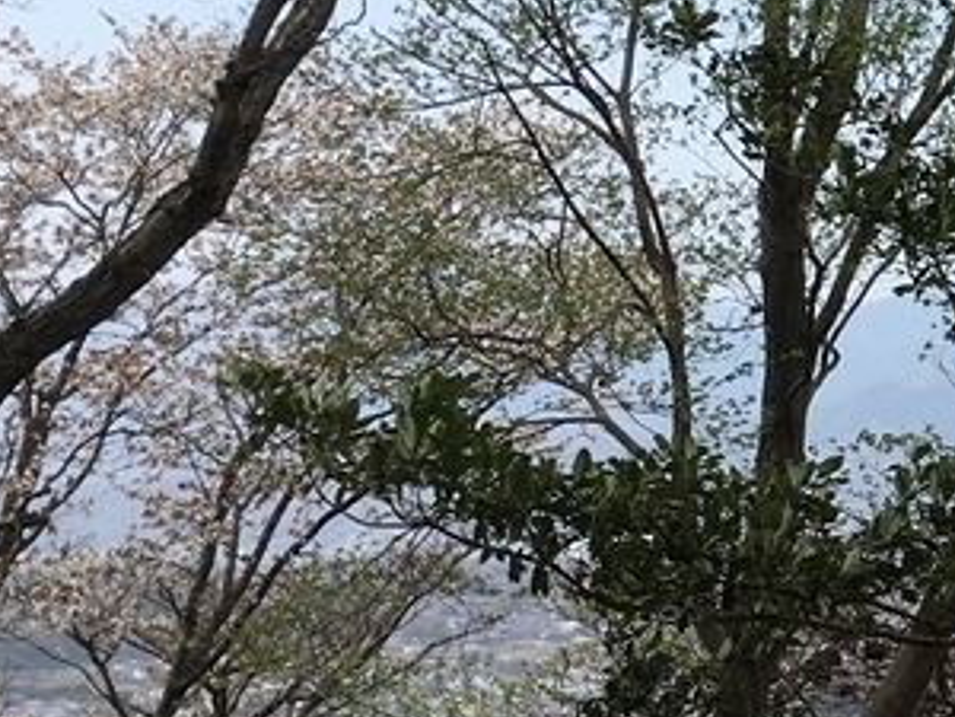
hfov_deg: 15.5
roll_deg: +3.0
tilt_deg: +2.4
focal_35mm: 116
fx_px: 3200
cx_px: 1487
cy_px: 287
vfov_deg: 12.8
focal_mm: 4.15
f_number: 2.2
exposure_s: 1/1026
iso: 25
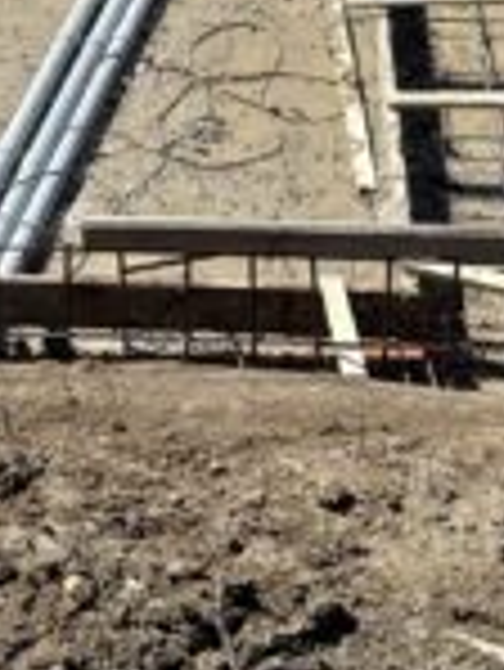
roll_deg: +4.2
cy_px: 36
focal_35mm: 90
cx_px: 32
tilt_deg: -31.3
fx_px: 1745
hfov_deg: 16.2
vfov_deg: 21.2
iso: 80
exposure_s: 1/4049
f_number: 1.78
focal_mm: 6.76
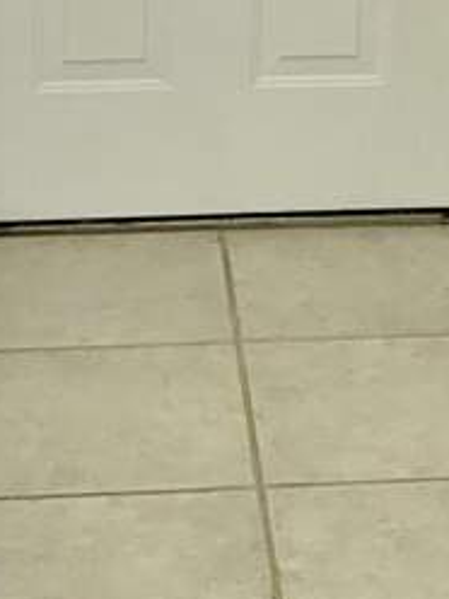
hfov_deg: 14.2
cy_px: -396
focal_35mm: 103
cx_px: 410
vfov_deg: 16.6
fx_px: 1781
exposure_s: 1/120
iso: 125
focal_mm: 6.86
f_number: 1.78
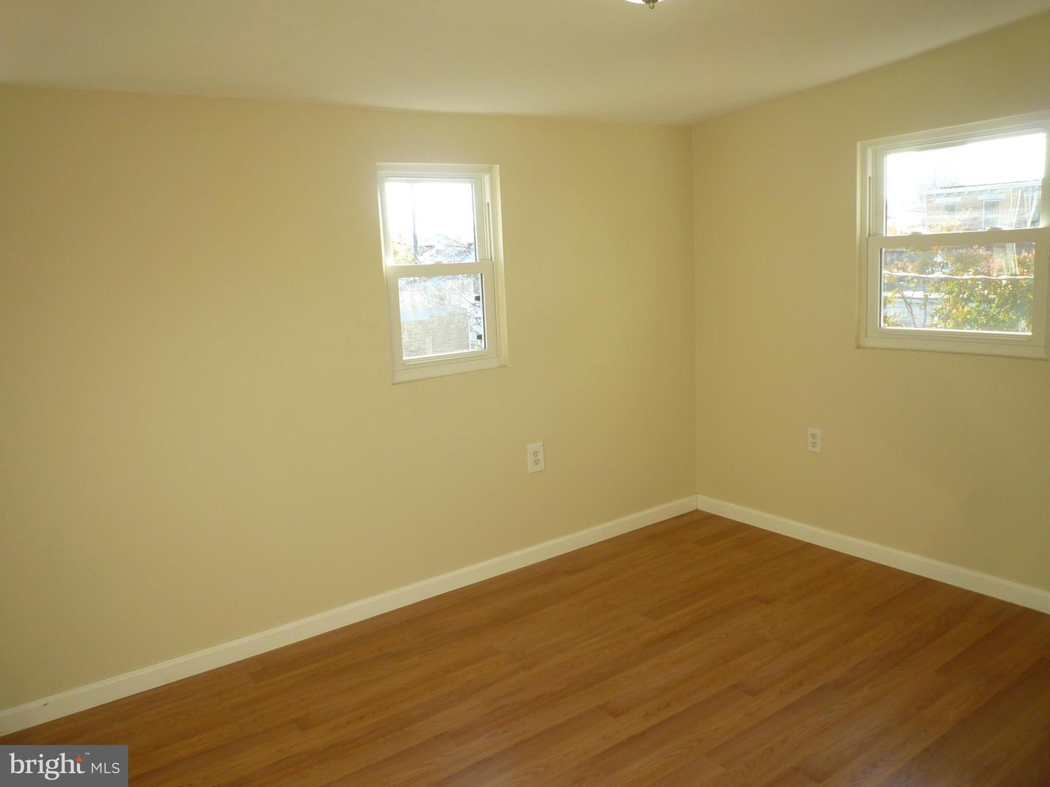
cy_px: 394
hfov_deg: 69.4
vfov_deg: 54.9
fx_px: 758
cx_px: 525
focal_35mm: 25
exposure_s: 1/60
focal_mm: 4.4
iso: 80
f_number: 2.8
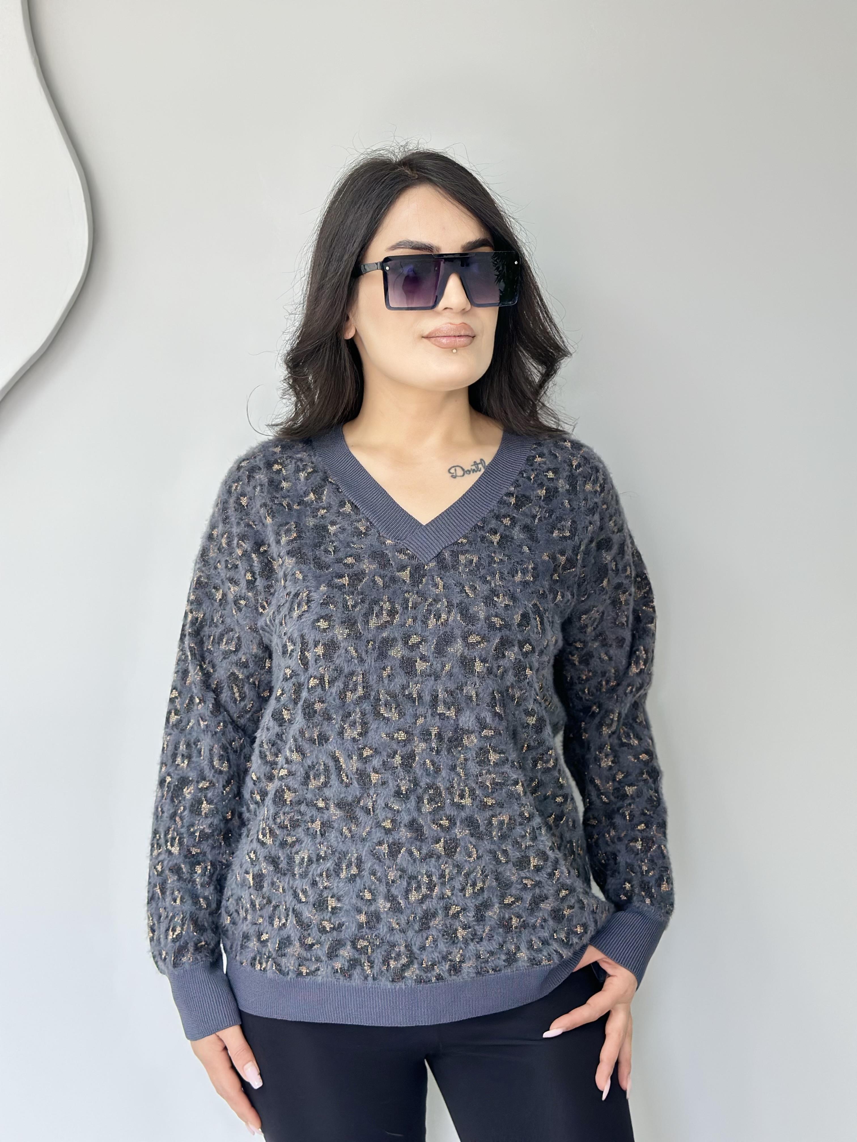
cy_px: 571
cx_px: 428
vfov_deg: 39.7
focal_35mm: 48
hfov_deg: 30.3
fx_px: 1584
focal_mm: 6.86
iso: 125
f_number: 1.78
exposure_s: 1/107
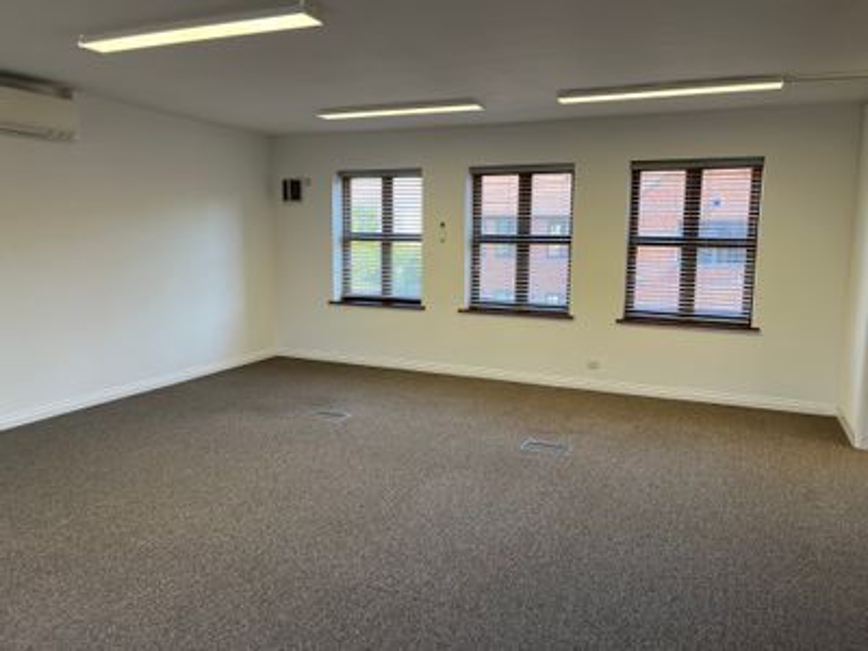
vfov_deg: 53.1
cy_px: 326
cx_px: 434
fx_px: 652
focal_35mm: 26
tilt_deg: -7.4
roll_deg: -1.1
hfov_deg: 67.3
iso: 50
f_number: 1.6
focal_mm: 5.1
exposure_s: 1/100
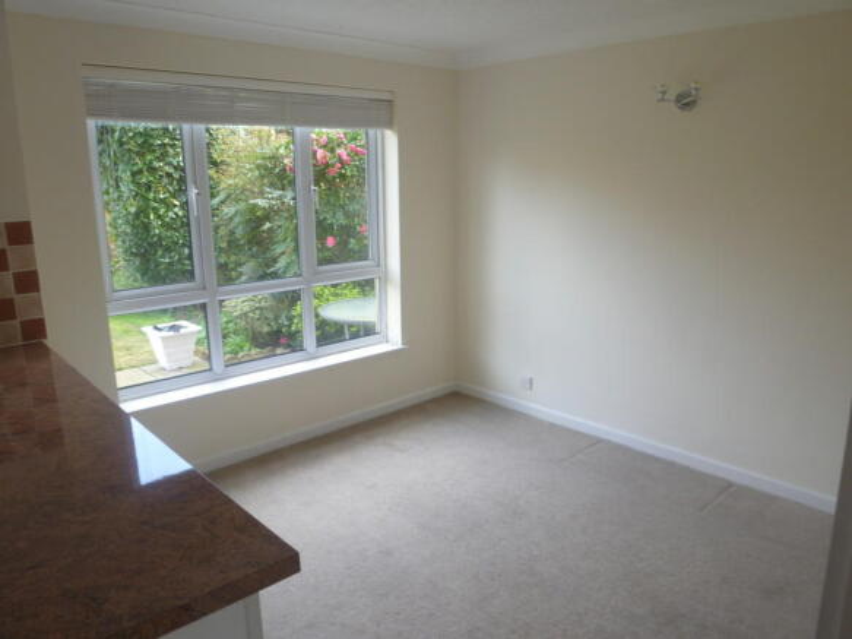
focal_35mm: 25
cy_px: 320
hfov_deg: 69.4
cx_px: 426
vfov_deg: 54.9
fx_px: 615
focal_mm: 4.5
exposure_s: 1/50
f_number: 2.8
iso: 80
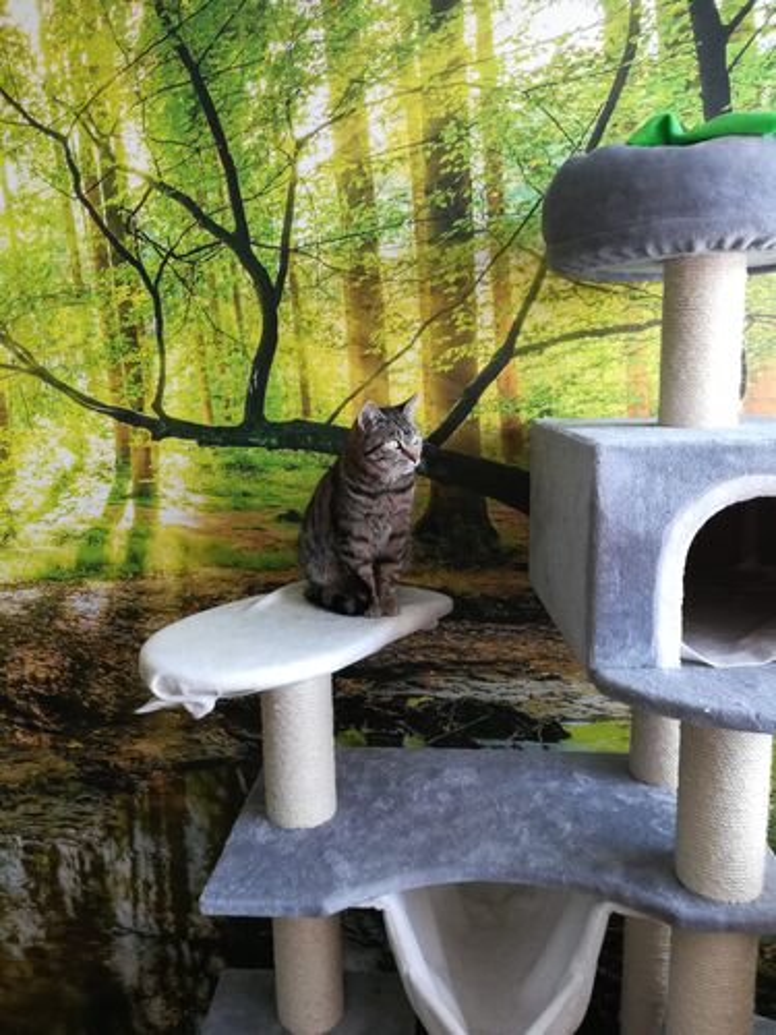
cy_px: 518
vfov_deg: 67.3
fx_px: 777
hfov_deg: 53.1
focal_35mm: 26
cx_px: 388
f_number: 2.2
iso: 125
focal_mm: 3.83
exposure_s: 1/30
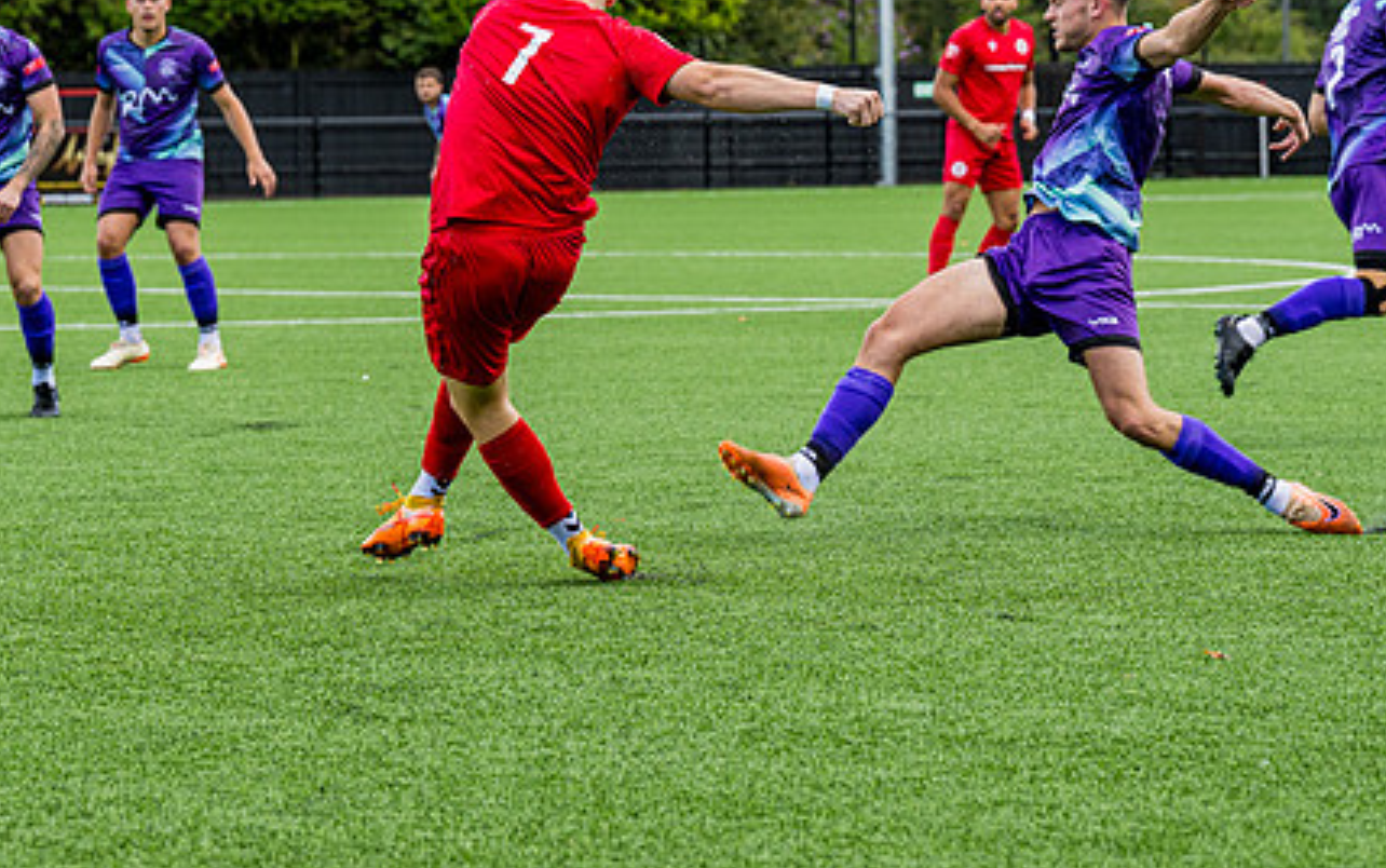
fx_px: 6349
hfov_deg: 12.5
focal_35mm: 168
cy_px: 195
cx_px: 576
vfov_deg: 7.8
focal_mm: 95
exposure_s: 1/500
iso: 200
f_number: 5
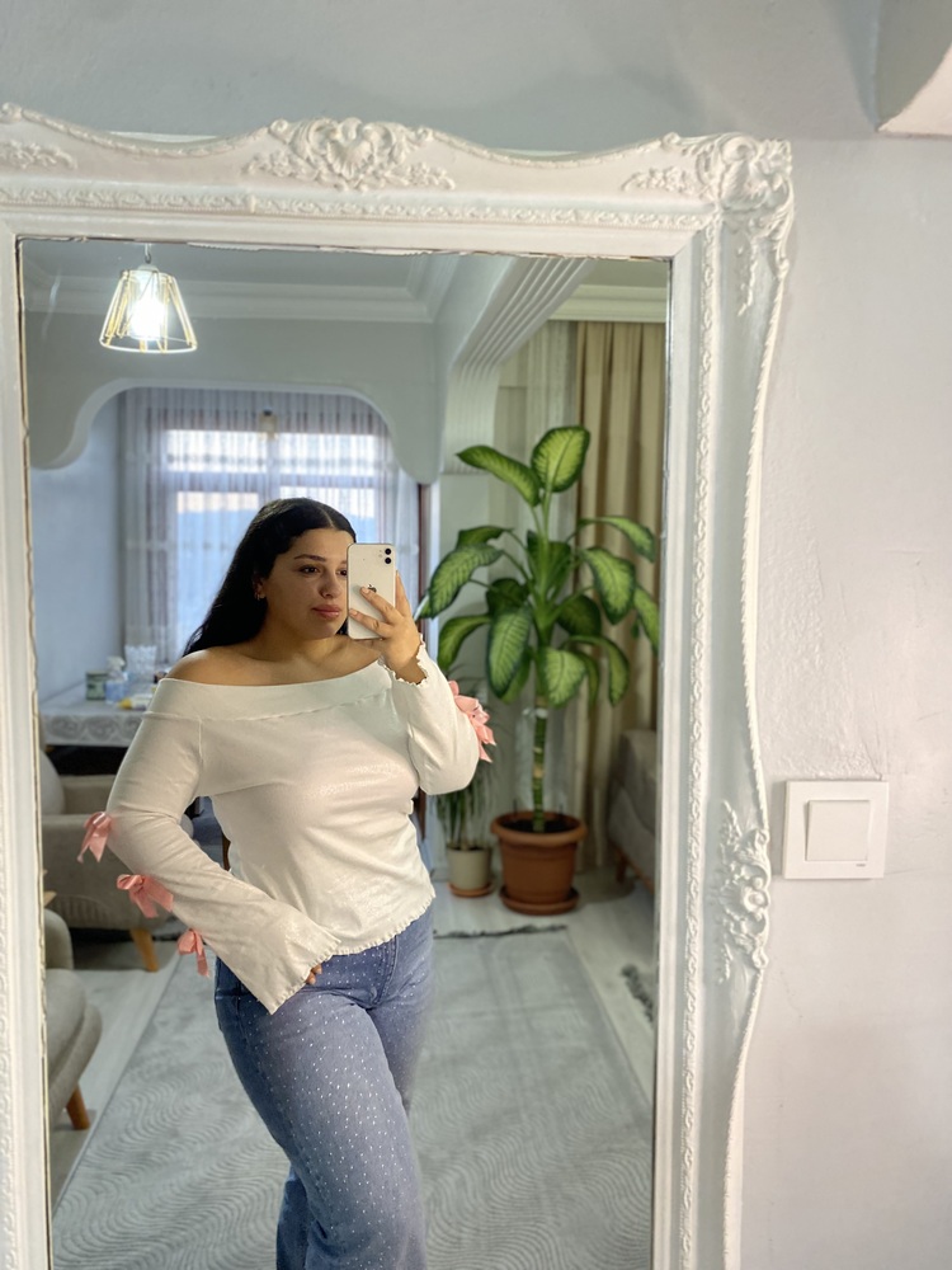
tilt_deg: -3.2
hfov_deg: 53.1
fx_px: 953
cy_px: 635
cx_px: 476
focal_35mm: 26
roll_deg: -0.4
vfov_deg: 67.3
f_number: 1.8
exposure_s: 1/50
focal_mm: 4.25
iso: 250
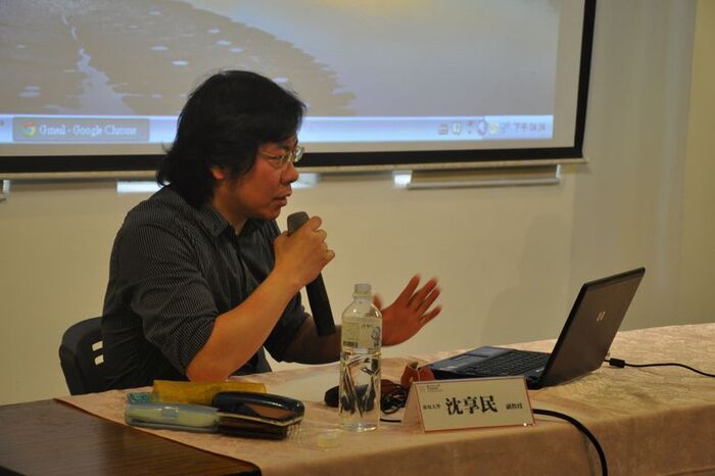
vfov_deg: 15.7
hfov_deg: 23.4
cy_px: 238
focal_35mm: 87
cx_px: 358
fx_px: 1727
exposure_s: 1/30
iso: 800
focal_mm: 58
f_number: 5
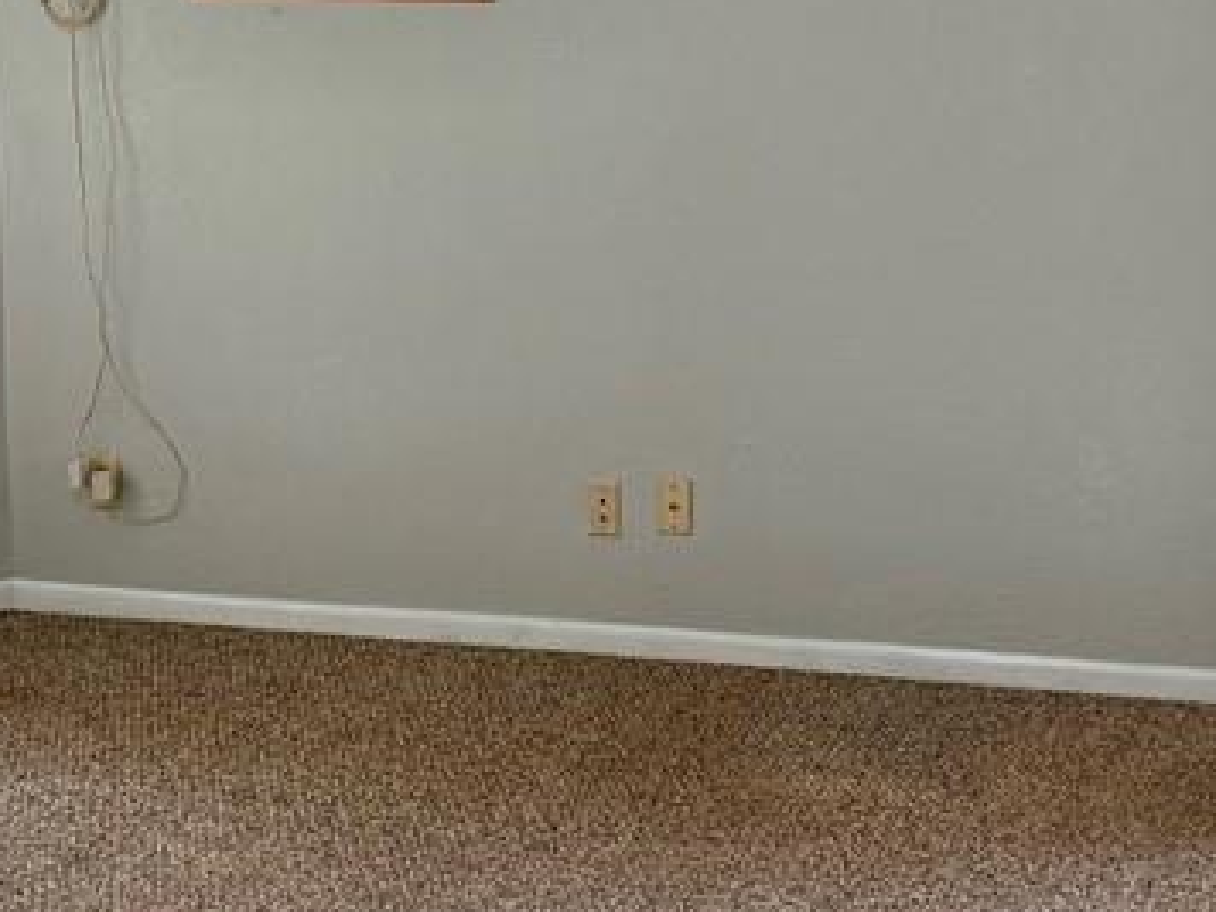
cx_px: 779
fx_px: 2424
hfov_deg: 28.0
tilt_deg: -7.5
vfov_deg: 21.2
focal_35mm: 69
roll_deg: +0.2
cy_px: 253
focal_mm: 6.76
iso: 200
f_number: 1.78
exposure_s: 1/160
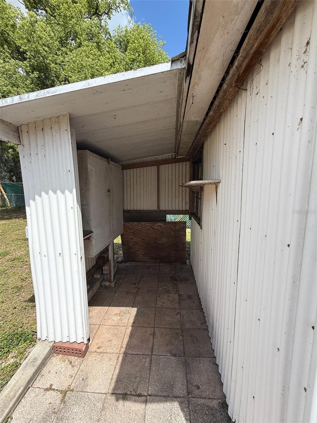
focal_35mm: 14
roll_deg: -0.7
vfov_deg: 102.1
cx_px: 158
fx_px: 171
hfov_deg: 85.7
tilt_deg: -6.0
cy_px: 212
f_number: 2.2
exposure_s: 1/574
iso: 64
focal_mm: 2.22
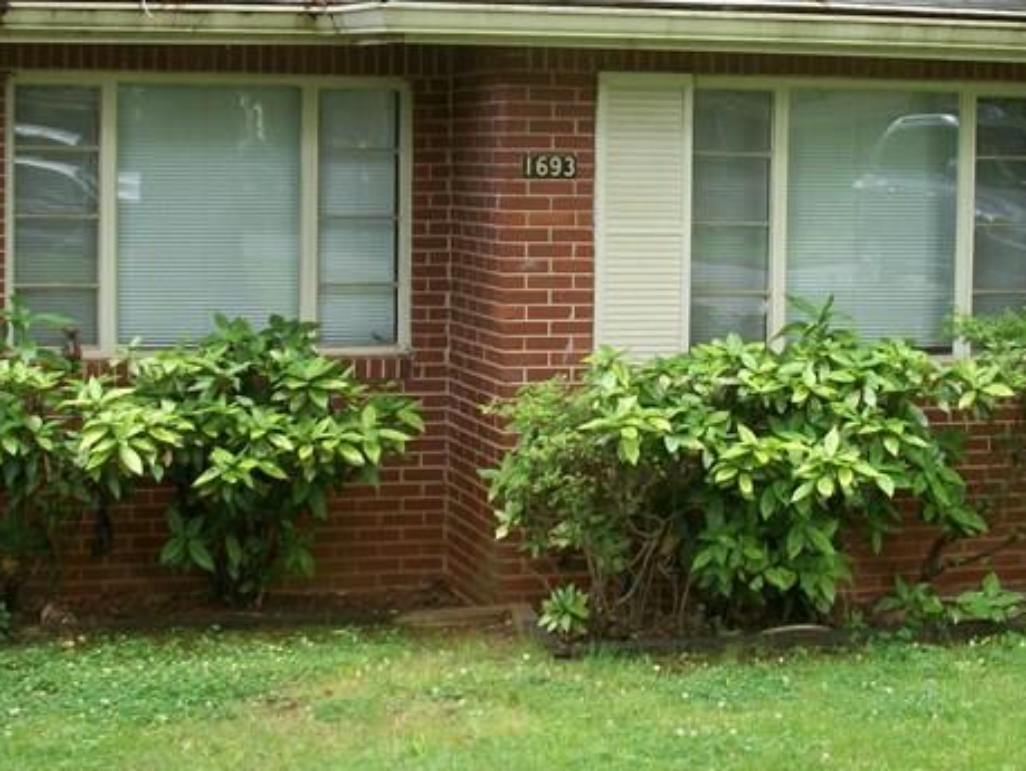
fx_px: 2314
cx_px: 440
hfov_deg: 25.0
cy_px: 306
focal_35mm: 78
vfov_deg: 18.9
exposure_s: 1/40
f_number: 3.1
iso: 80
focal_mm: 6.3
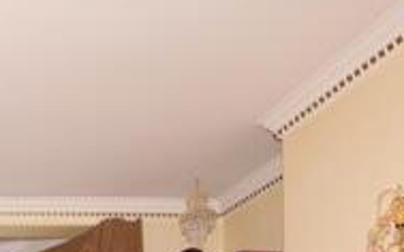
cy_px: 441
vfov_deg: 19.1
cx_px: -92
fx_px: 583
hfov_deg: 31.4
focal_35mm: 53
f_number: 13
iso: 400
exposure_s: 1/10
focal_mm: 10
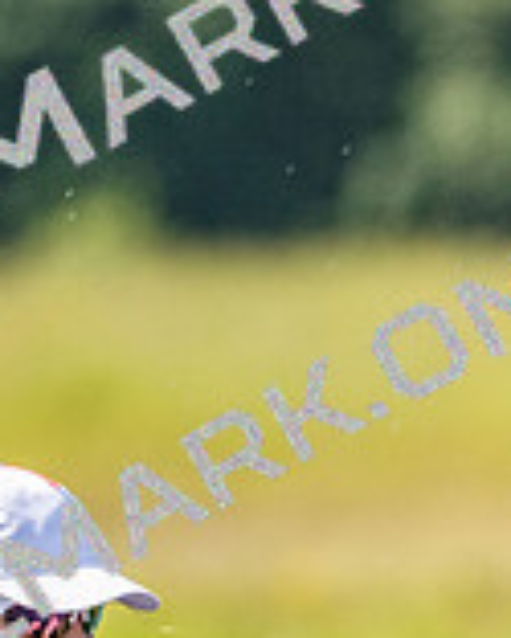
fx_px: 39566
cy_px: 753
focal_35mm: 2095
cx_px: 1067
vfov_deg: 0.9
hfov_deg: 0.7
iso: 280
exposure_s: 1/2500
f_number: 4.5
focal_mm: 400
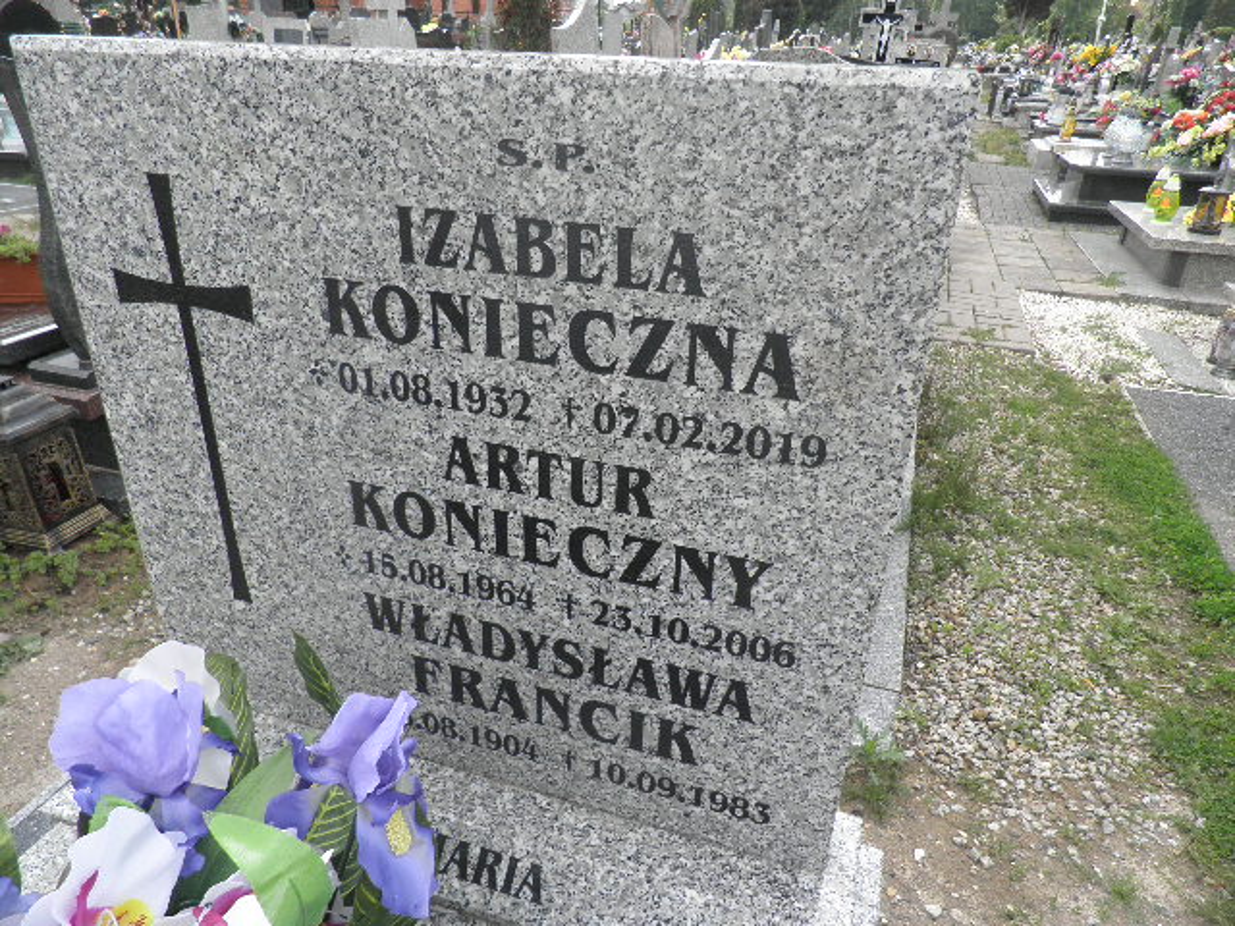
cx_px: 618
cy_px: 463
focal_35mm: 24
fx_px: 856
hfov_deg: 71.6
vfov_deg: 56.8
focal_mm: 4.3
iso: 64
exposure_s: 1/60
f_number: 8.3
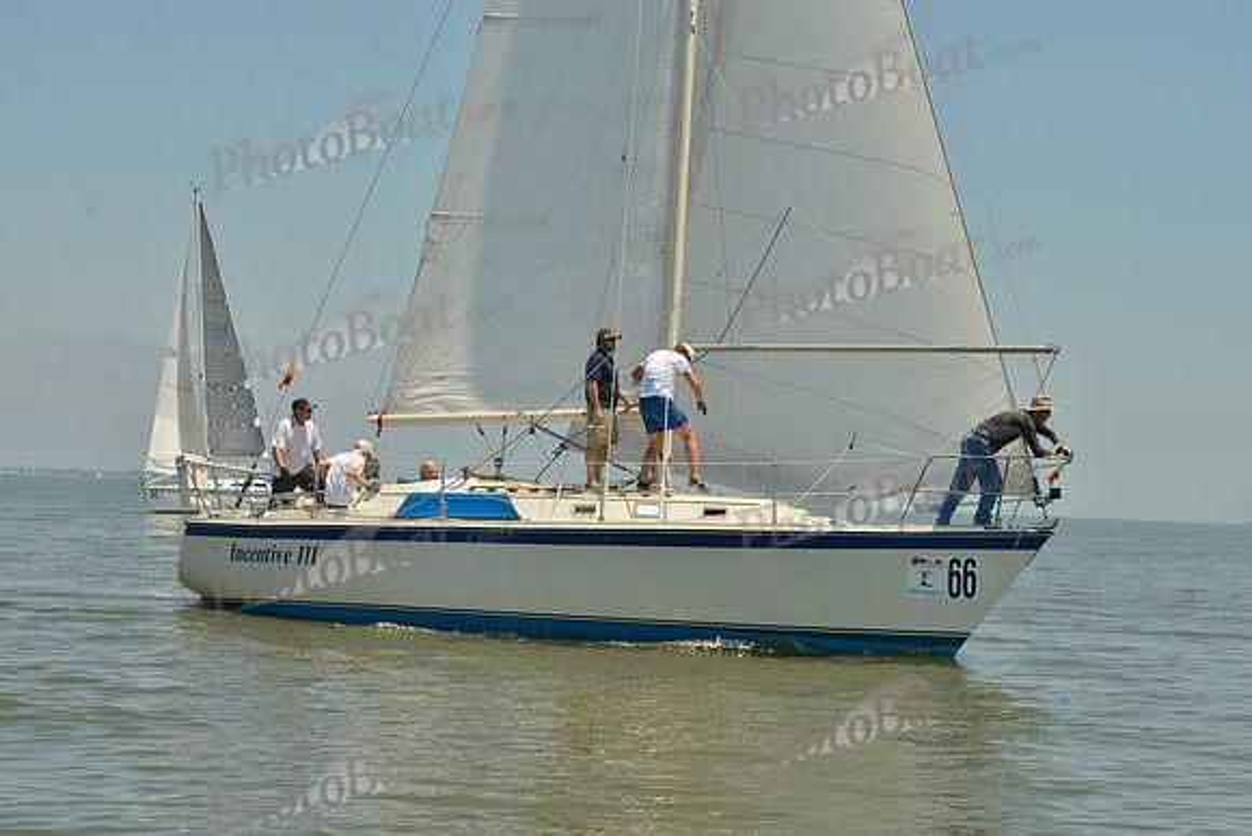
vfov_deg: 19.5
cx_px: 626
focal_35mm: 70
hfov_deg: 28.8
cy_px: 418
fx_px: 2435
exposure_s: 1/800
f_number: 10
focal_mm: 70
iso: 280
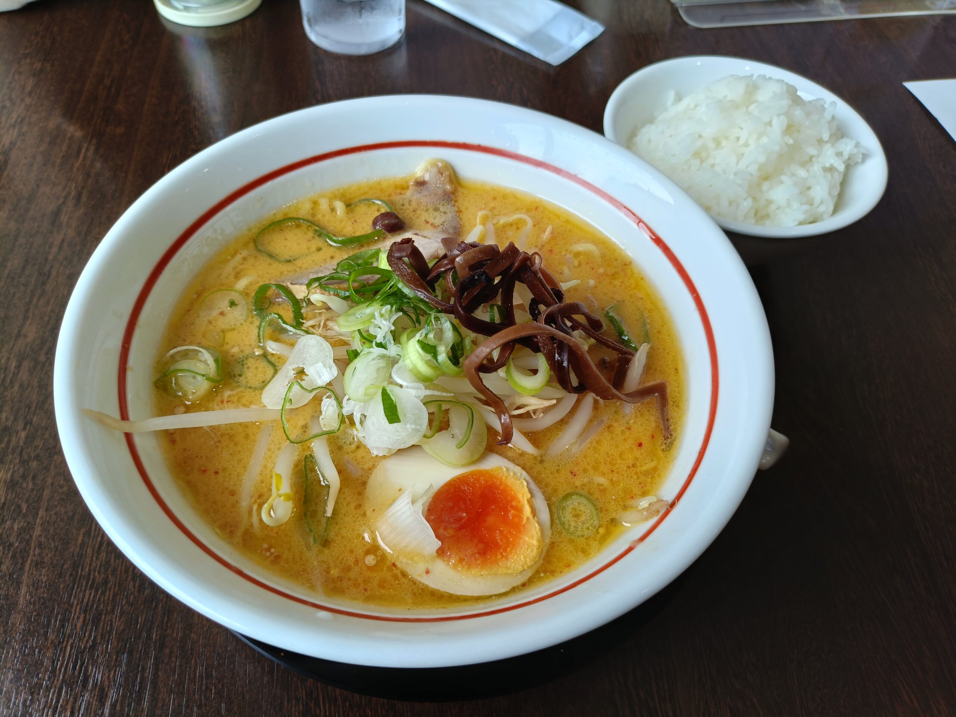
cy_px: 358
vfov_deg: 54.9
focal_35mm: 25
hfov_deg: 69.4
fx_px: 690
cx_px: 478
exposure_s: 1/120
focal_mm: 4.7
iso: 125
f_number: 1.7
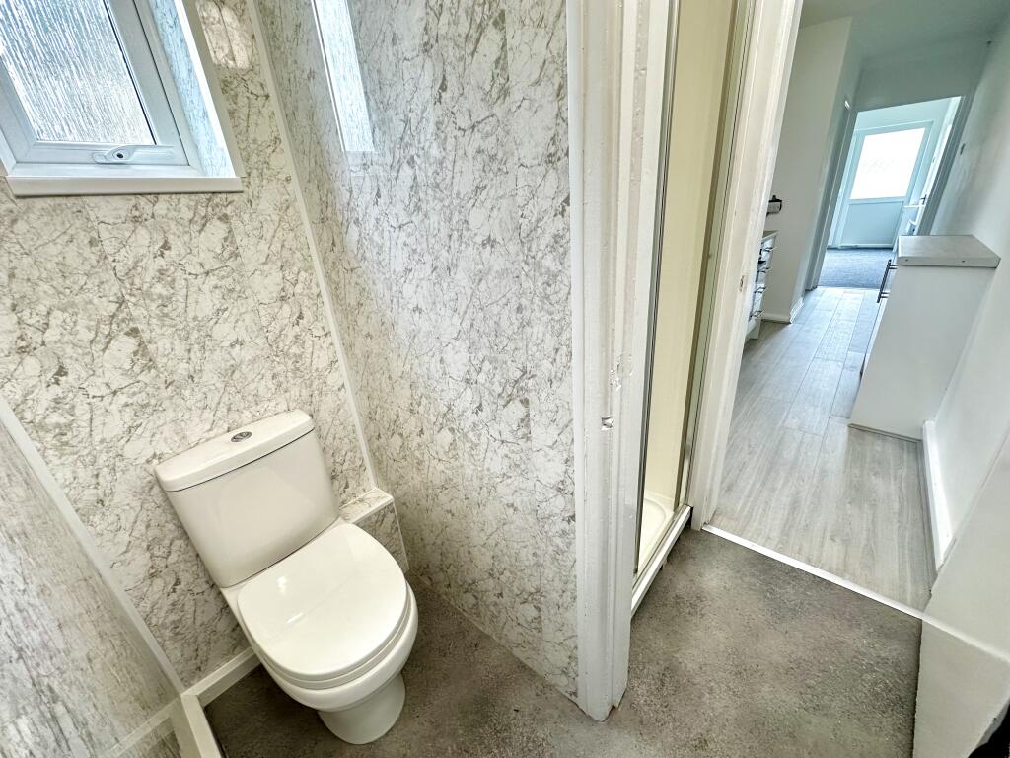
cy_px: 379
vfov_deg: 85.7
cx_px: 505
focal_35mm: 14
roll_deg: +4.4
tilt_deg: -23.3
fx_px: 408
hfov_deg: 102.1
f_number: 2.2
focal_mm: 2.22
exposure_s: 1/100
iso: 160
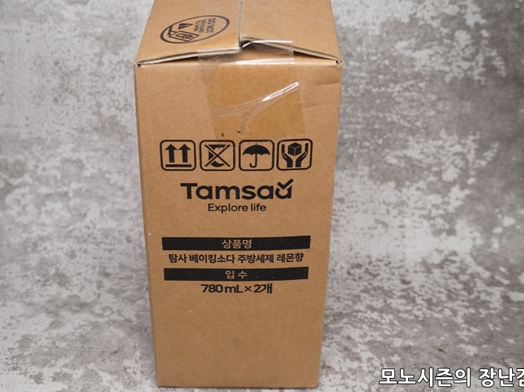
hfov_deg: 38.9
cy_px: 196
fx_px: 741
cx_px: 243
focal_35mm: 49
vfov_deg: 29.7
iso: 400
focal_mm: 30
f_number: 6.3
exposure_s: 1/160
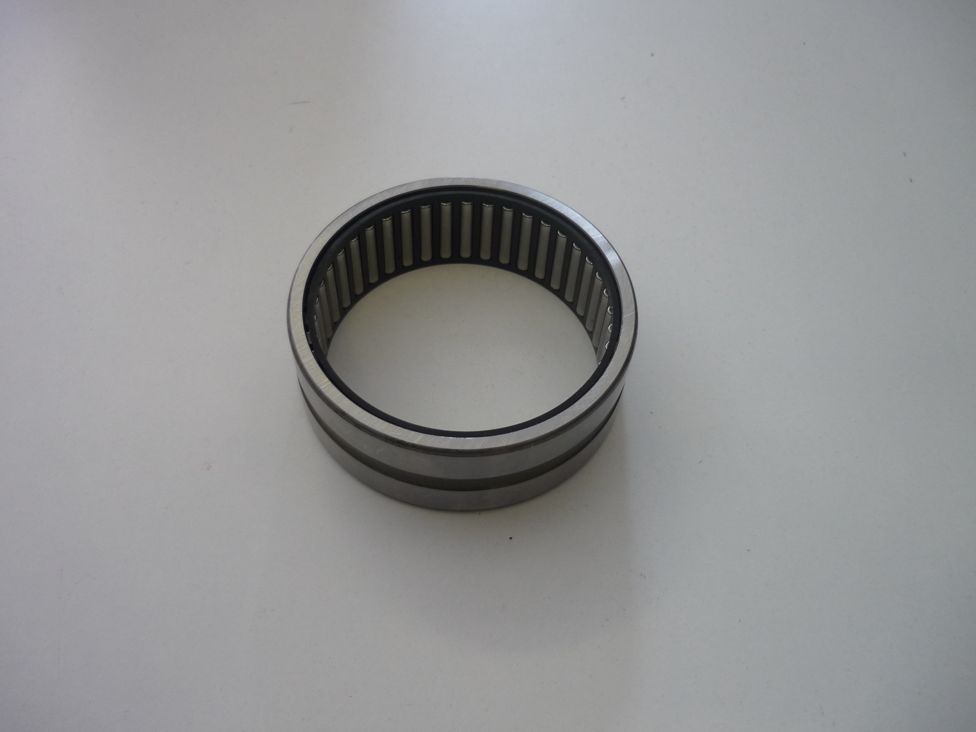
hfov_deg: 55.4
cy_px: 366
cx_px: 488
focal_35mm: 33
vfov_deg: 42.9
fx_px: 930
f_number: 2.8
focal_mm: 5.5
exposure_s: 1/30
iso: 125
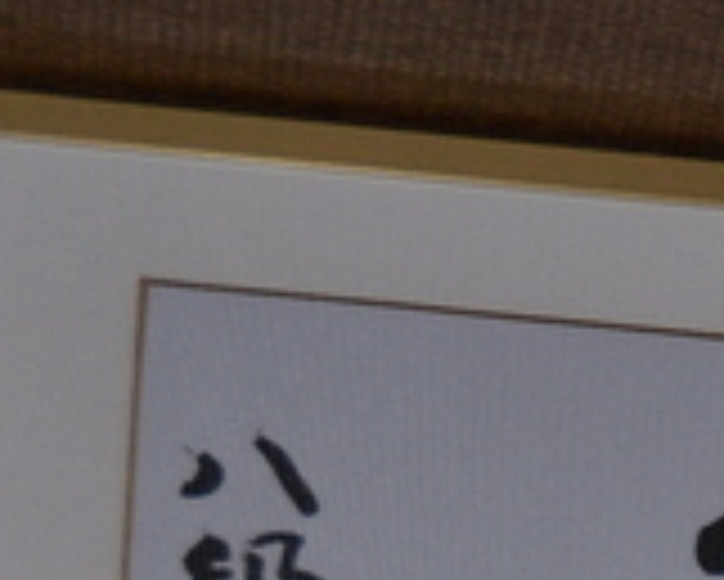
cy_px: 1126
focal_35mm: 238
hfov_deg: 7.7
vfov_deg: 6.3
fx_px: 5103
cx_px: 1610
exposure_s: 1/60
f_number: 4.2
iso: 800
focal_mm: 34
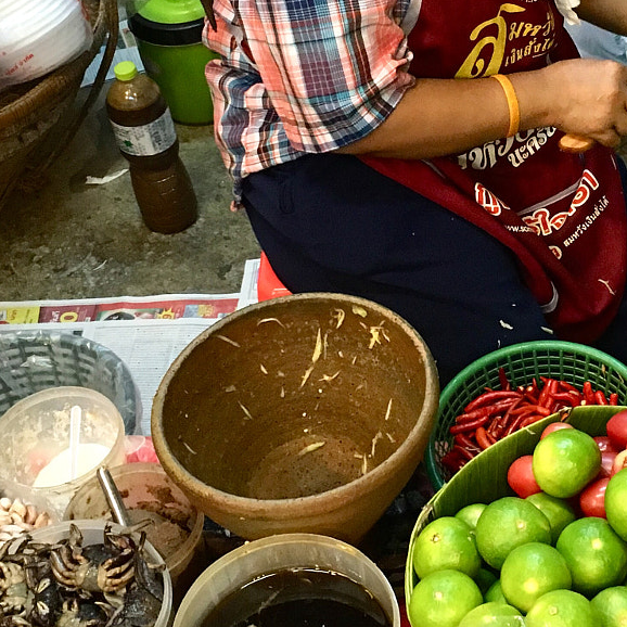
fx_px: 1455
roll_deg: +2.8
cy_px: 185
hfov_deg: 24.0
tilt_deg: -42.6
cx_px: 494
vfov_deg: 24.1
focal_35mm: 71
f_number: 2.2
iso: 200
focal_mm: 4.15
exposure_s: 1/20
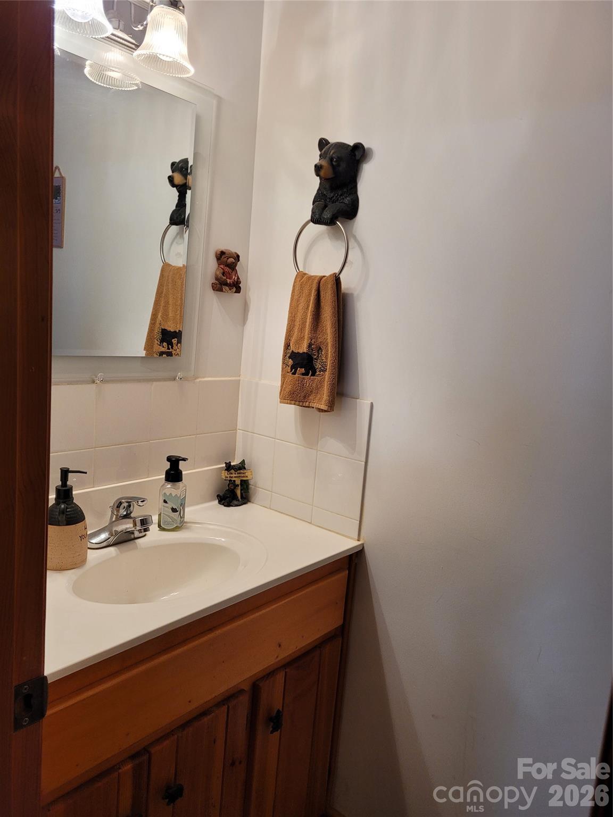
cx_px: 306
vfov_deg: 67.3
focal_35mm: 26
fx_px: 614
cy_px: 408
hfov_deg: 53.1
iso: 160
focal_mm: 5.4
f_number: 1.8
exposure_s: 1/120
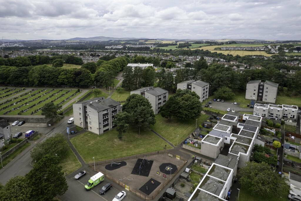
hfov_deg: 78.6
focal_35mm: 22
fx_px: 184
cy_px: 100
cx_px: 150
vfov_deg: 57.2
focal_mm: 8.38
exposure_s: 1/180
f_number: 2.8
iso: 100
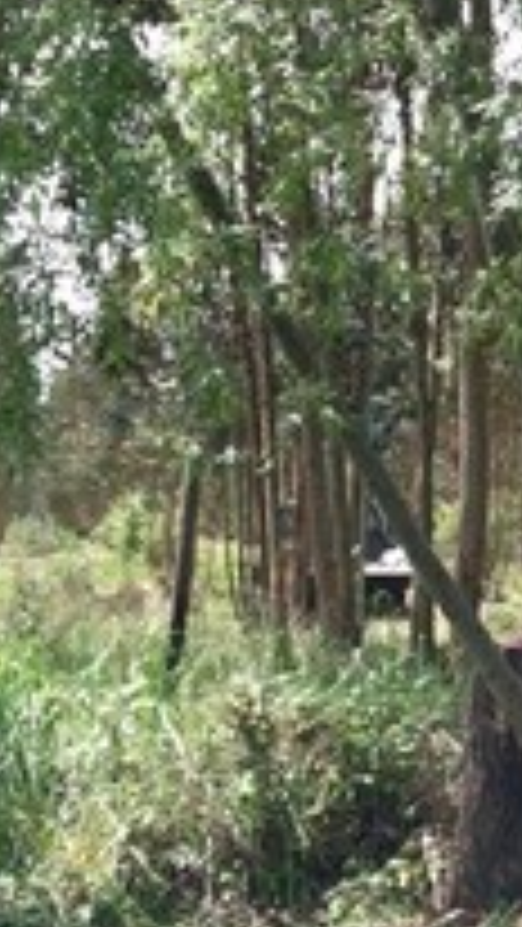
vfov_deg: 28.4
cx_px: 572
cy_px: 328
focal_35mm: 74
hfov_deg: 15.9
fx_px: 1819
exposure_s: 1/565
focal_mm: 3.85
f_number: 2.8
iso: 64
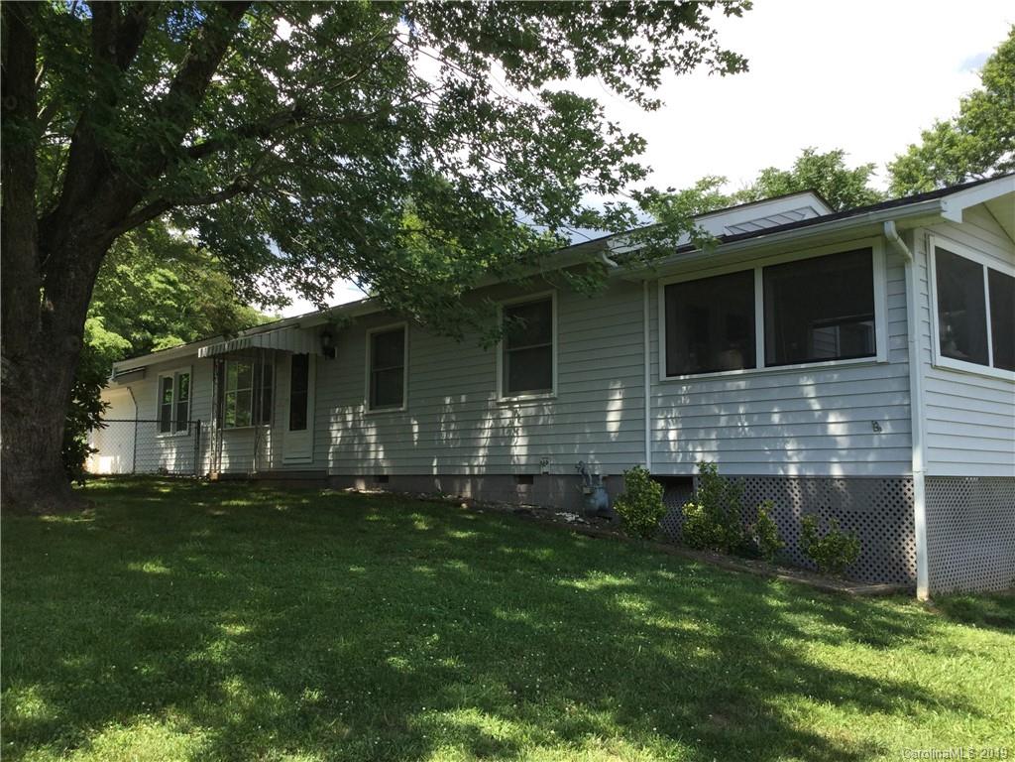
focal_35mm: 31
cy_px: 381
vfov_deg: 45.4
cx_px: 508
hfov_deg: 58.4
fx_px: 909
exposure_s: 1/503
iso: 25
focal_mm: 3.3
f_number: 2.4
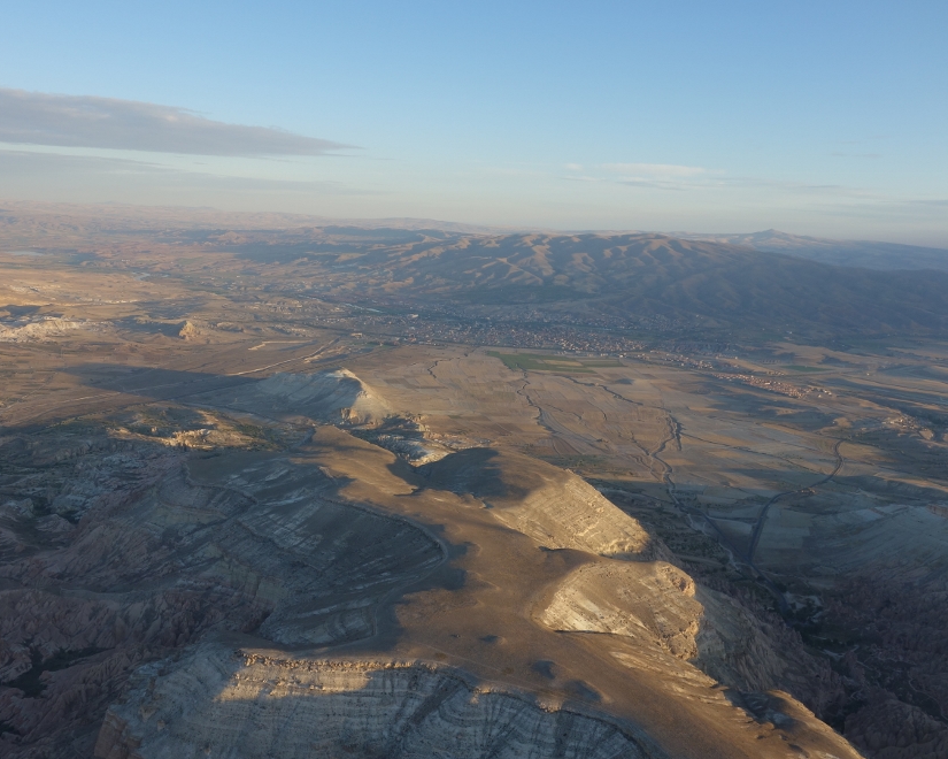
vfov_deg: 44.5
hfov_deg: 54.1
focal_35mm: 33
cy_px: 381
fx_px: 926
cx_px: 426
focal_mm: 10.63
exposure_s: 1/200
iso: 125
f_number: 5.6
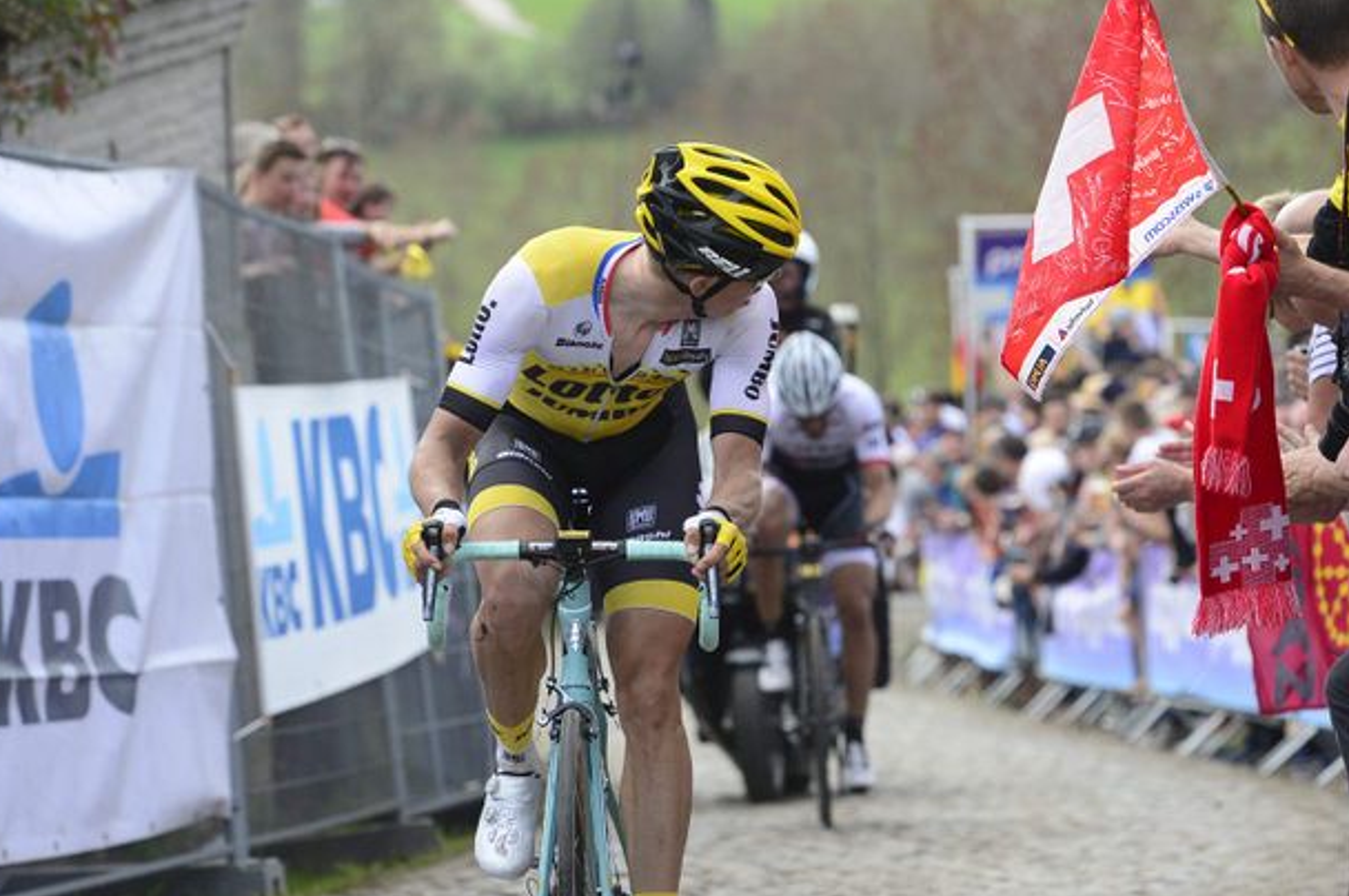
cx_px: 677
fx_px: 7636
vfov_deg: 6.7
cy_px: 534
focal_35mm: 204
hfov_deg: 10.1
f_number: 5
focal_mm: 155
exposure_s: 1/1000
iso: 800
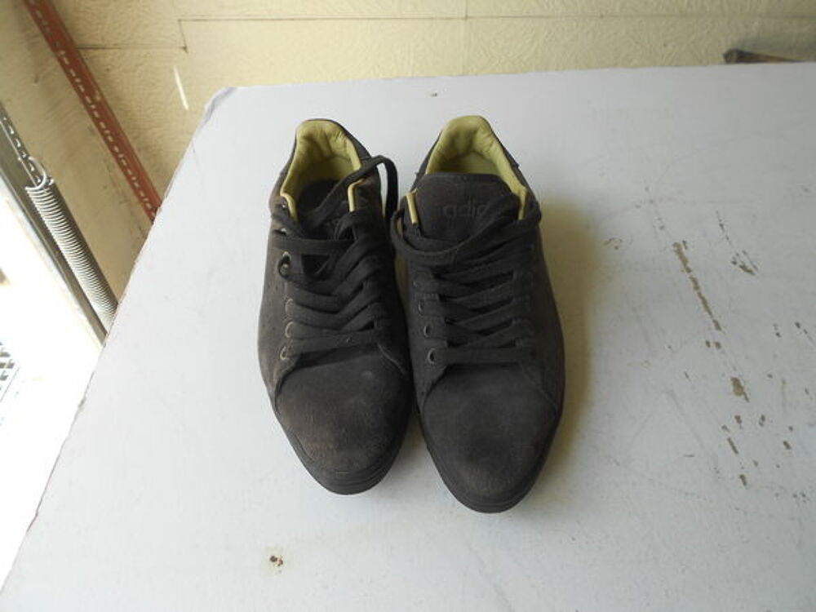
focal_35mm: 26
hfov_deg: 67.3
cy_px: 306
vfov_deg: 53.1
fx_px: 613
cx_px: 408
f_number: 3.2
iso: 80
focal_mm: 4.6
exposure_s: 1/160
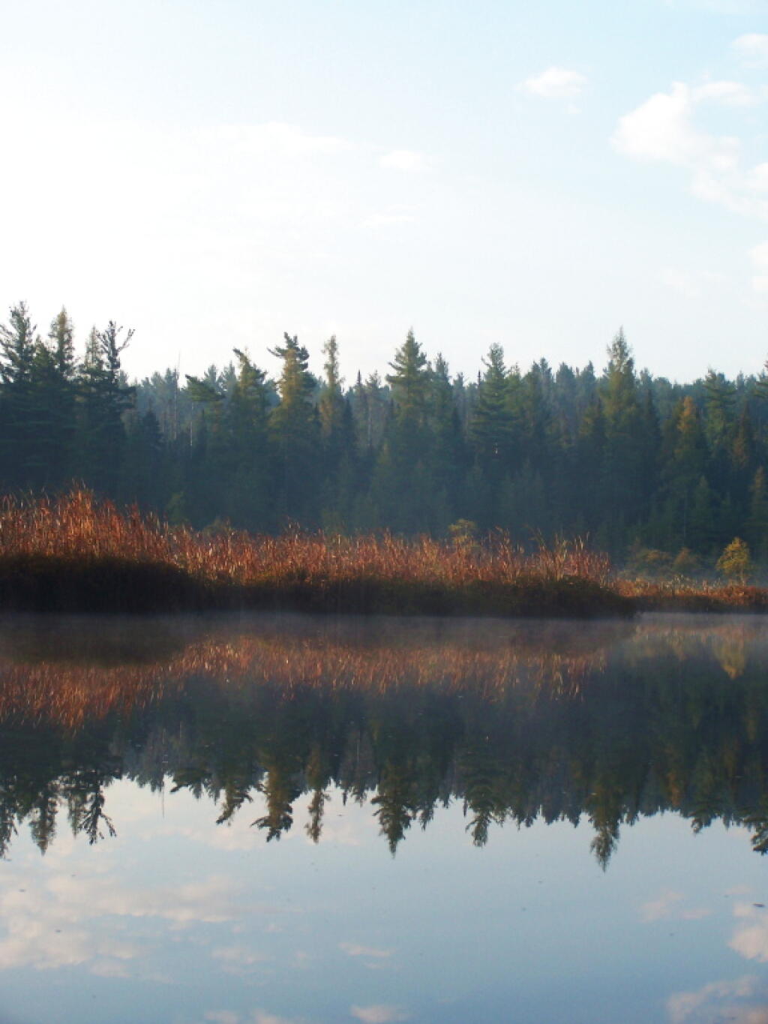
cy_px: 512
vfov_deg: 23.8
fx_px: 2425
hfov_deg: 18.0
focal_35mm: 82
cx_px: 384
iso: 80
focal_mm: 13.7
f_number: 3.2
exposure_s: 1/400
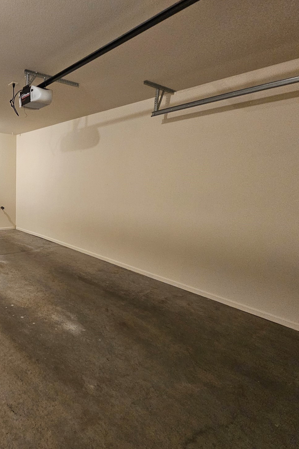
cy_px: 232
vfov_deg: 86.9
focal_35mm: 19
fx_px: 237
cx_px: 26
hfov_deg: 55.3
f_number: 2.2
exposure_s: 1/30
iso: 640
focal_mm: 2.2
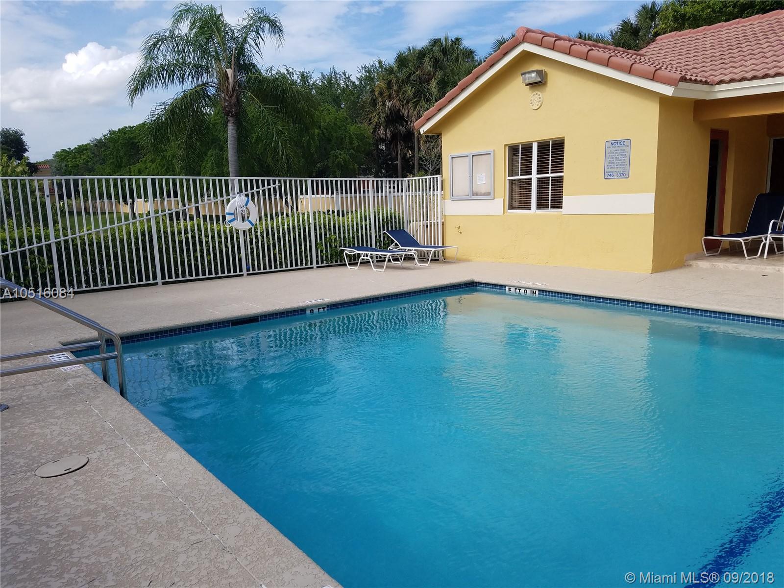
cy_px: 294
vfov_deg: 53.1
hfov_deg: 67.3
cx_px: 392
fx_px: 589
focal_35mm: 26
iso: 50
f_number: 1.7
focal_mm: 4.2
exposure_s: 1/2336
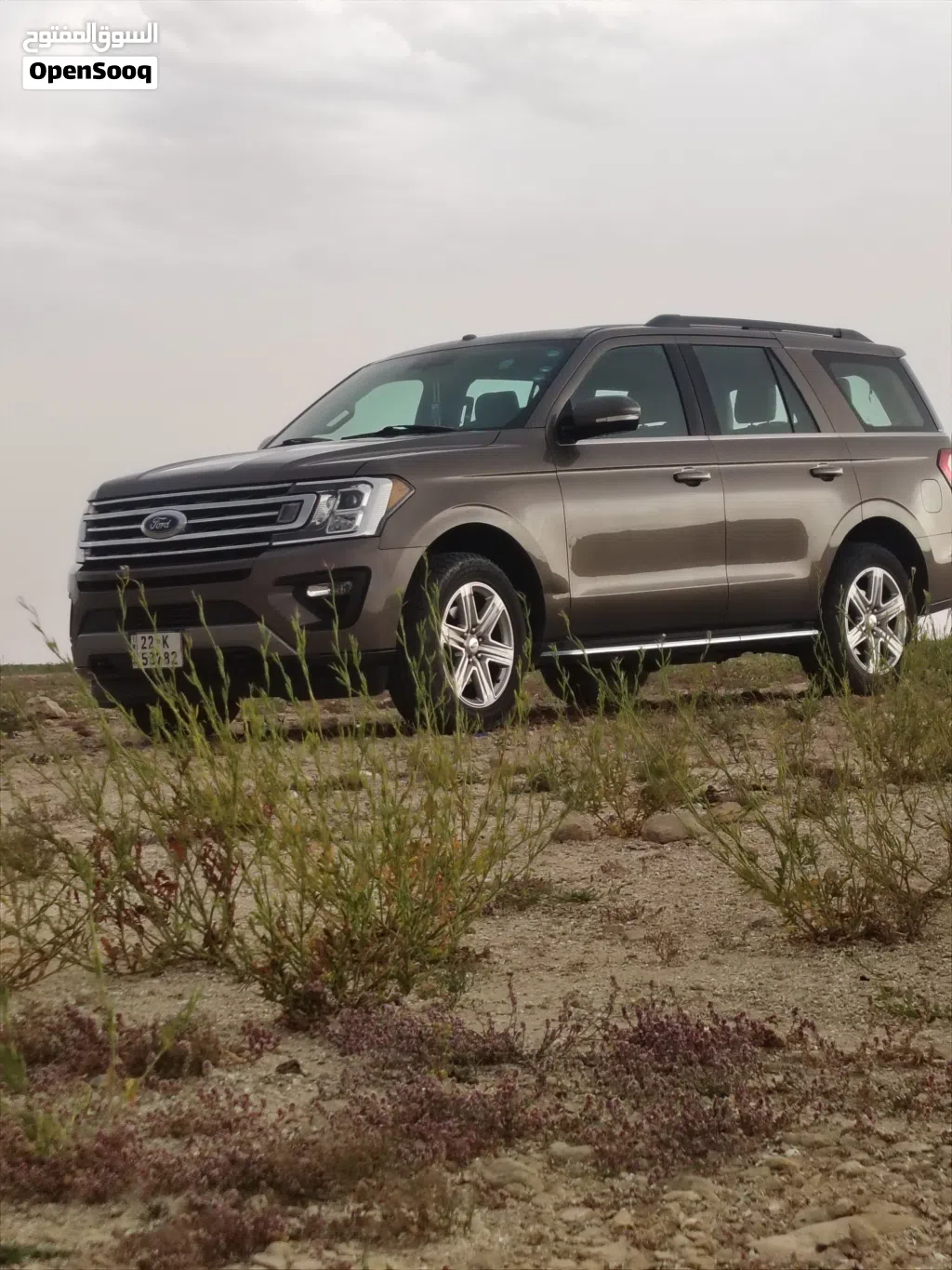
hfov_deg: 17.4
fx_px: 3116
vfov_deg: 23.0
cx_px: 476
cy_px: 635
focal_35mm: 85
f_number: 1.75
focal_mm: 5.25
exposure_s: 1/195
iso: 100
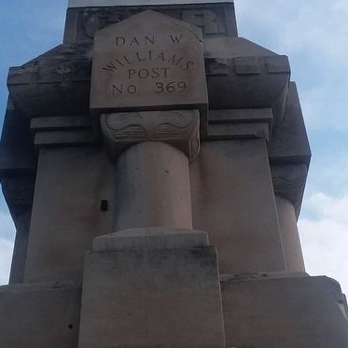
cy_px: 193
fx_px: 626
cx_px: 188
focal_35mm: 55
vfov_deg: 31.1
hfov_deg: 31.1
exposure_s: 1/1157
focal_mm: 2.47
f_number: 1.9
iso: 40
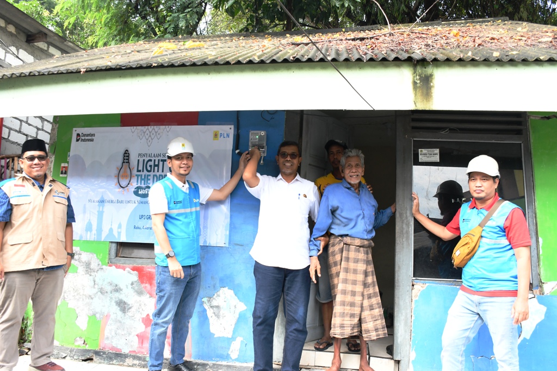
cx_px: 278
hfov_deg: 67.4
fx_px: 418
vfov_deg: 47.9
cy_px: 186
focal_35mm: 27
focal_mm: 18
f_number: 5
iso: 640
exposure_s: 1/250
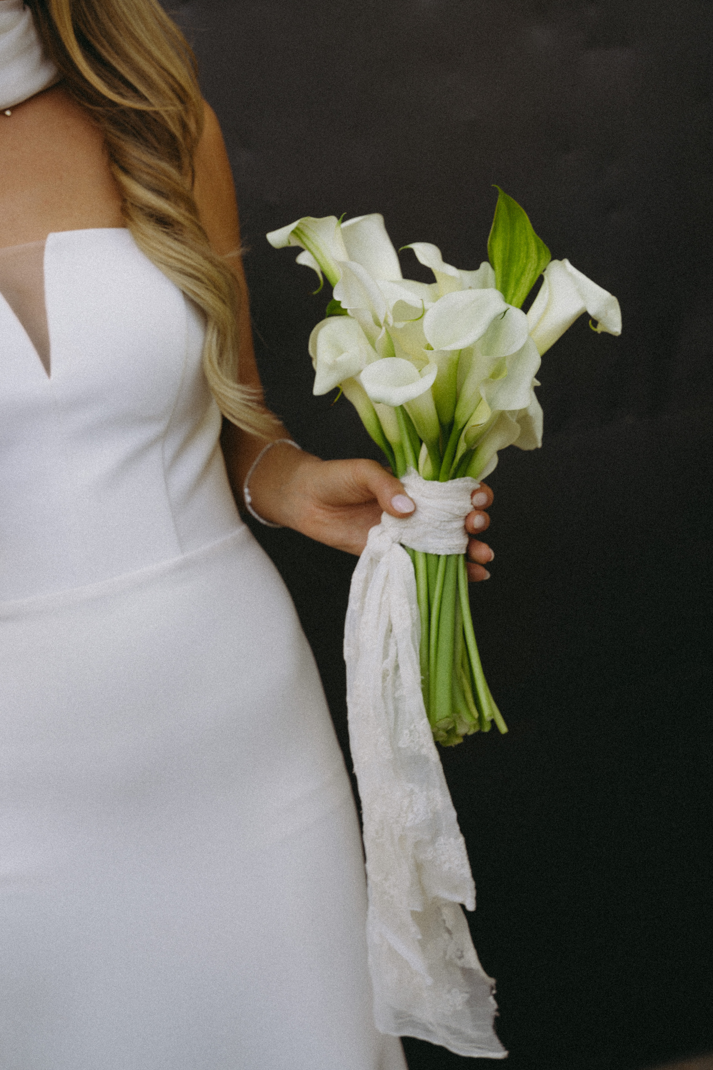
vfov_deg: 41.1
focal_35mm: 48
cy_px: 535
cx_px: 356
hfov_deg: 28.1
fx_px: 1426
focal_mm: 48
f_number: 4.5
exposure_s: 1/100
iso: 100
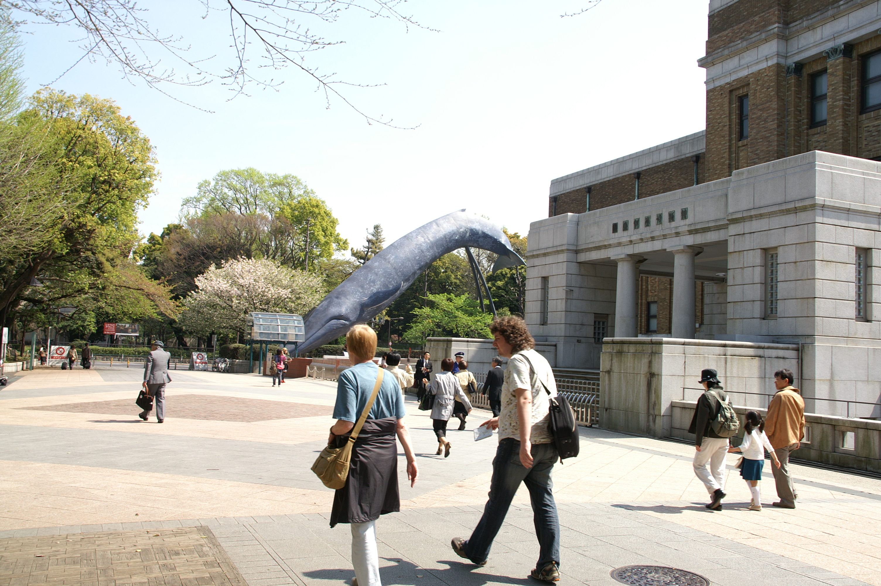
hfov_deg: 57.3
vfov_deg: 39.9
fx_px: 807
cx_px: 440
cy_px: 293
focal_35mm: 33
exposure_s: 1/160
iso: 100
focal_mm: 22
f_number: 8
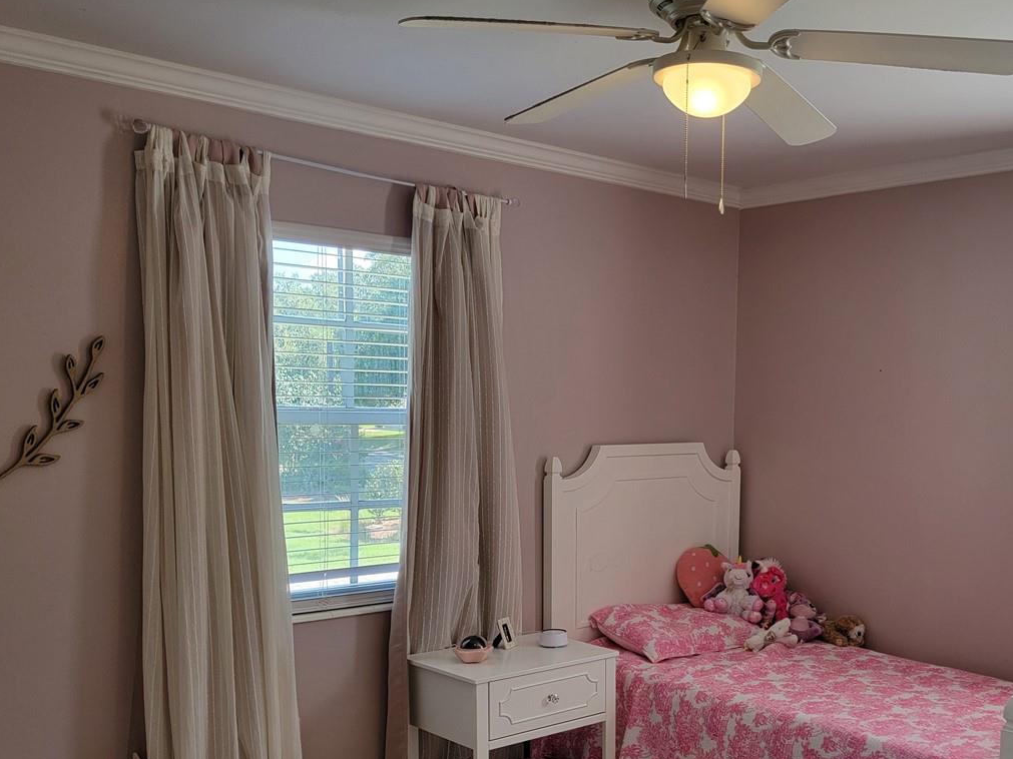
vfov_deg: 37.3
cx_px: 663
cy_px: 500
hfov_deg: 48.3
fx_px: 1112
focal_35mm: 38
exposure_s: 1/120
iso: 50
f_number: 1.8
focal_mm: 6.7
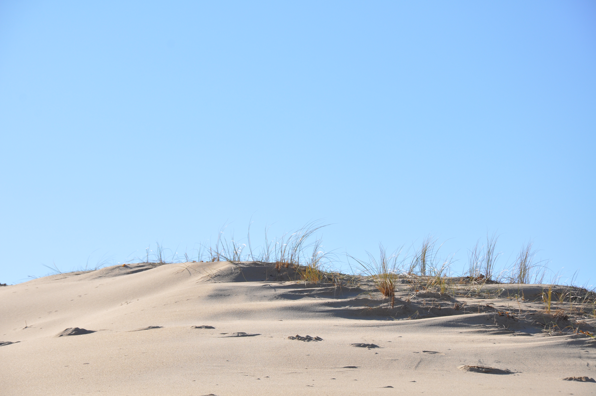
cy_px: 198
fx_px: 2604
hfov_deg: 13.1
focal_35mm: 158
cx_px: 298
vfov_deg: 8.7
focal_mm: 105
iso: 200
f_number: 10
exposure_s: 1/400
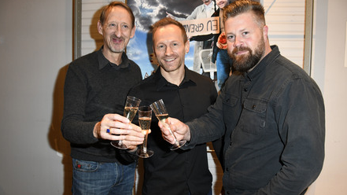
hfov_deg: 64.3
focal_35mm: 30
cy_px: 109
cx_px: 173
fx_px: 276
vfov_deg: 38.9
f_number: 6.3
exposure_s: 1/60
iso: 2000
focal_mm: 28
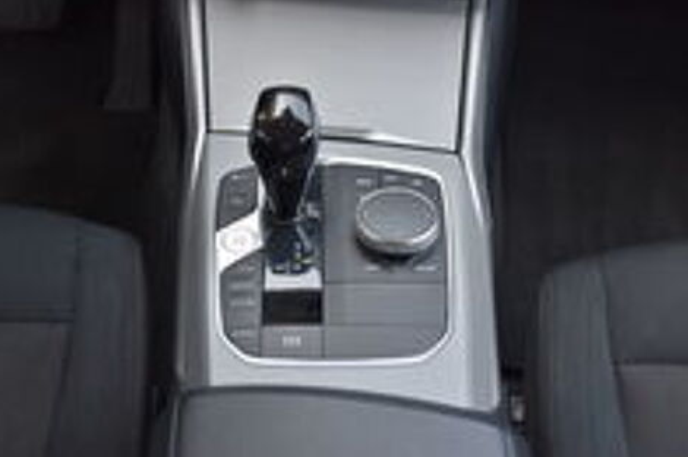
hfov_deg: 42.8
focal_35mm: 46
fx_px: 878
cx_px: 343
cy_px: 226
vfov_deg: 29.2
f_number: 4
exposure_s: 1/60
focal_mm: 30
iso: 400
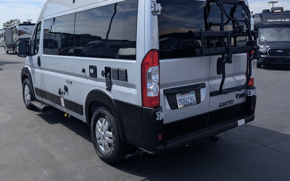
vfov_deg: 37.8
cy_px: 56
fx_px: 261
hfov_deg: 58.0
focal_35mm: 33
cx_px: 130
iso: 48
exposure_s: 1/2137
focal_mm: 6.81
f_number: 1.85
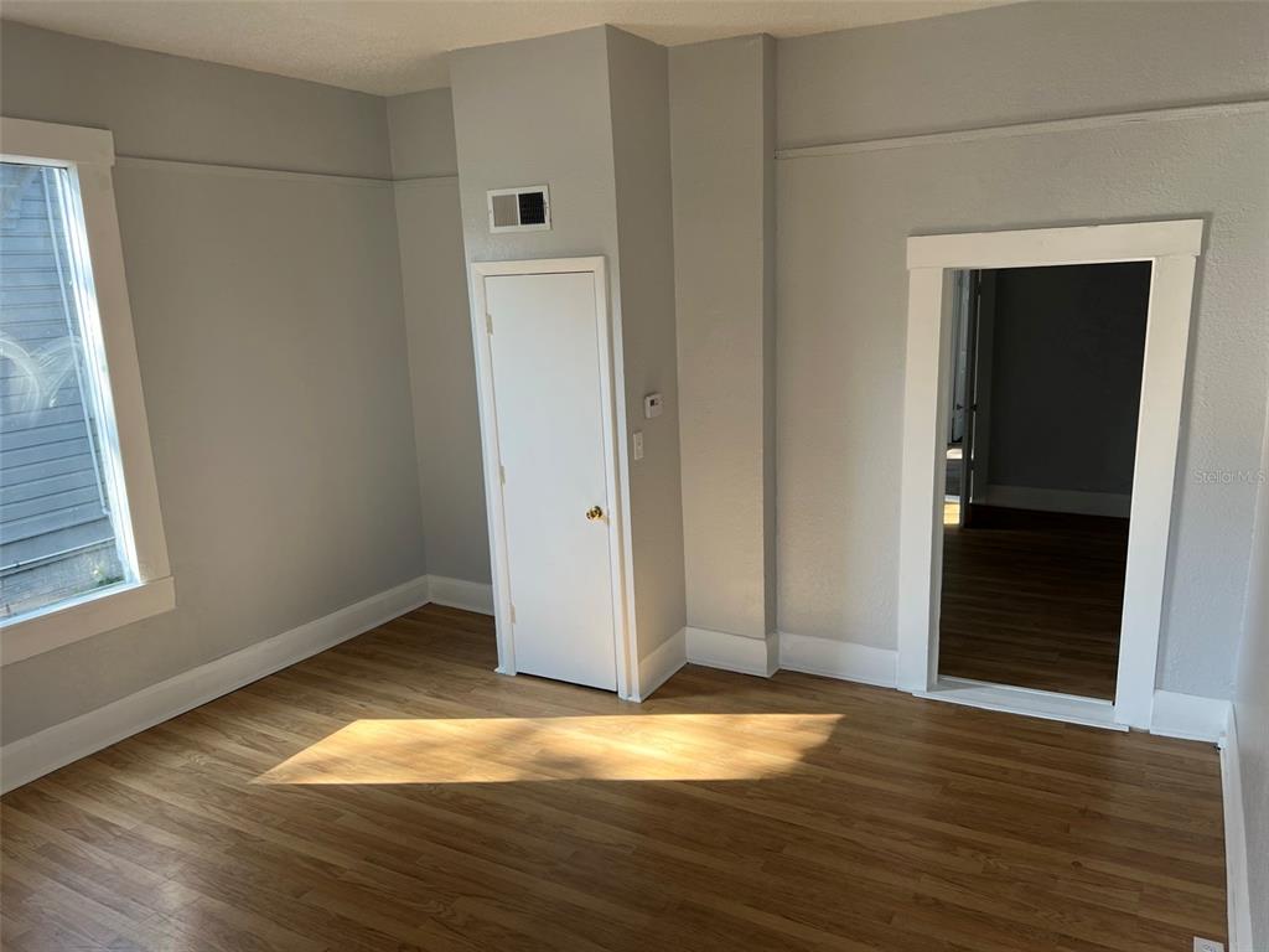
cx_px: 634
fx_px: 953
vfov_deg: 53.1
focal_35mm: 26
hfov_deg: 67.3
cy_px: 476
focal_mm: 5.7
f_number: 1.5
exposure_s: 1/198
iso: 50
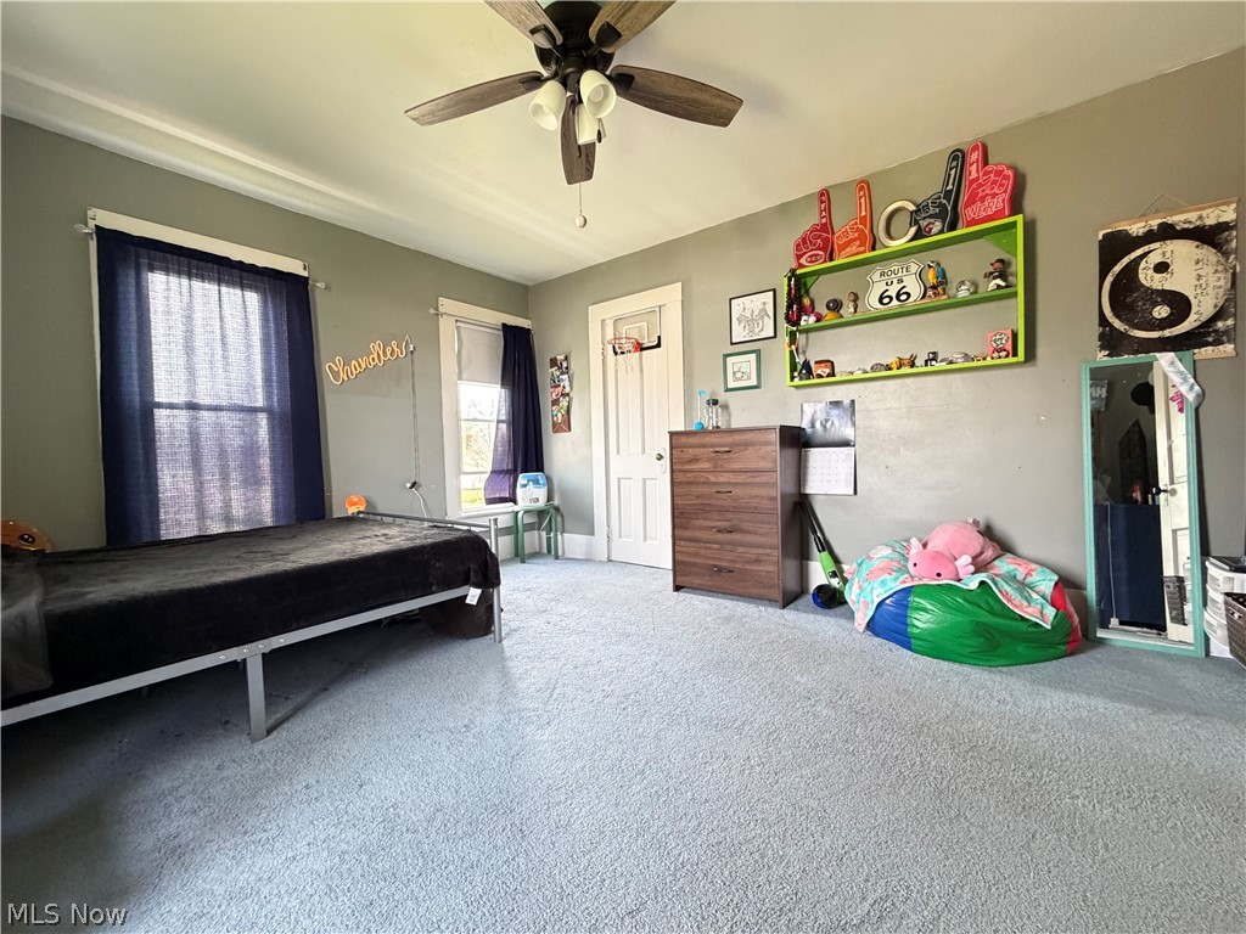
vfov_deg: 85.7
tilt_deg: -2.3
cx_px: 623
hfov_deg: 102.1
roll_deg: +1.3
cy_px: 467
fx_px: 504
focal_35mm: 14
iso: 500
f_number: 2.2
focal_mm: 2.22
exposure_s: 1/60
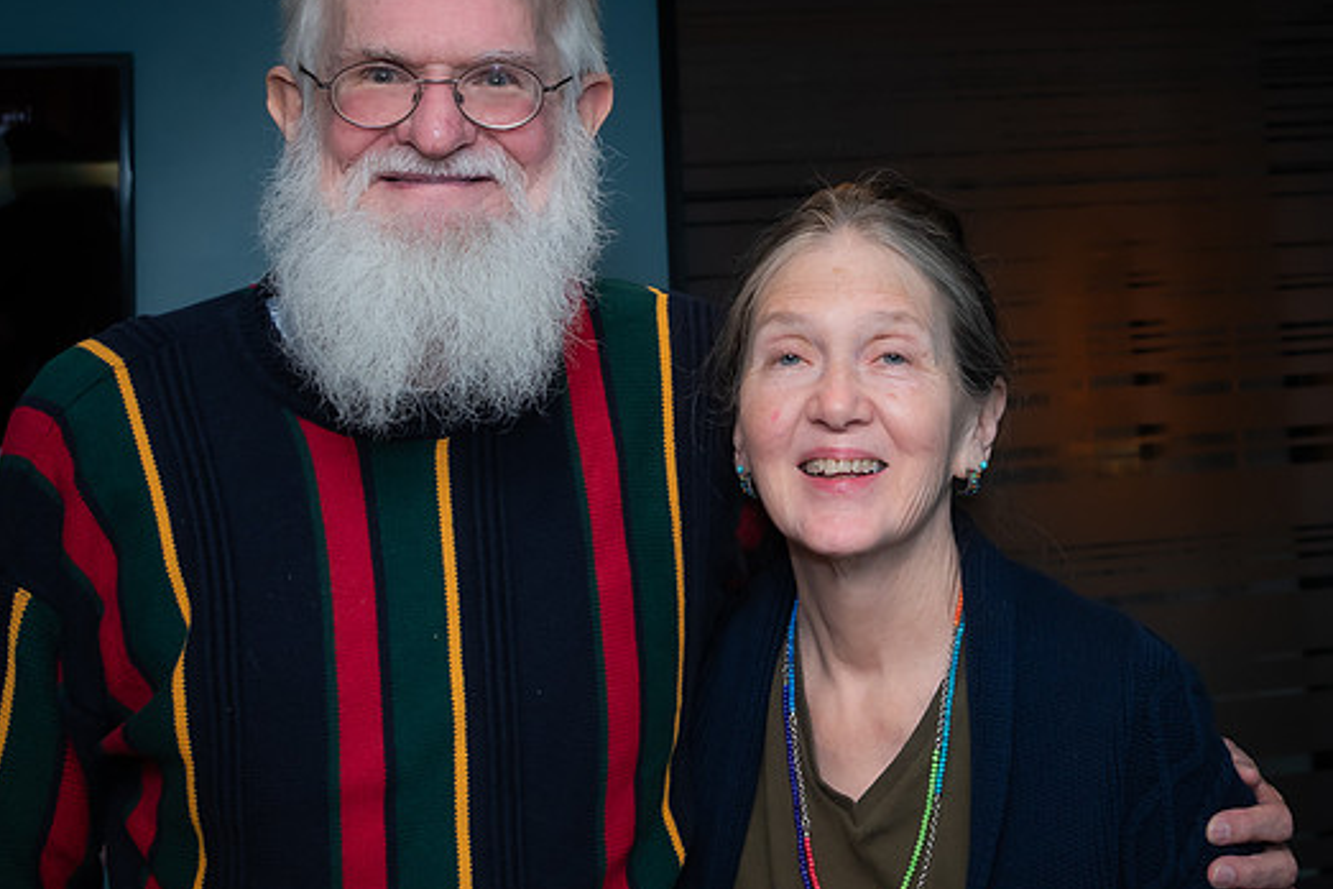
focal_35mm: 75
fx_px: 2777
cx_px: 1010
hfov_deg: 26.6
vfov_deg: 17.8
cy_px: 26
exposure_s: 1/60
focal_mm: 29
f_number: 5.6
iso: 500
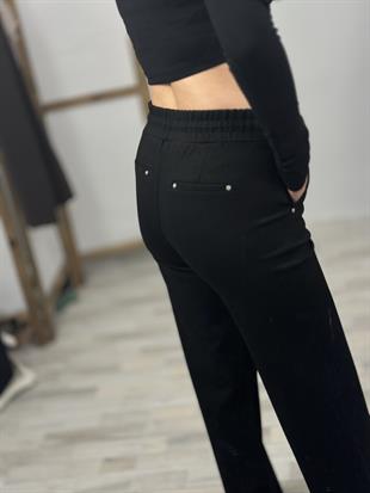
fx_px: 684
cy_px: 246
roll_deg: +14.6
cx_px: 185
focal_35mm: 48
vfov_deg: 39.6
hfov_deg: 30.3
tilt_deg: -42.3
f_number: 1.78
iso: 160
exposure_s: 1/100
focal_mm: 6.86
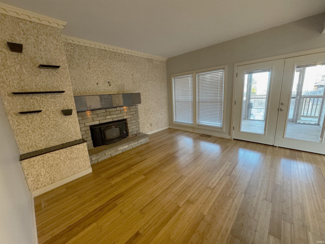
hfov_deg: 102.1
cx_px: 162
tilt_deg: -12.7
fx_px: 131
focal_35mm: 14
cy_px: 122
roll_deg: +2.6
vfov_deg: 85.7
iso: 800
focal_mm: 2.22
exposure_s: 1/60
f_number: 2.2
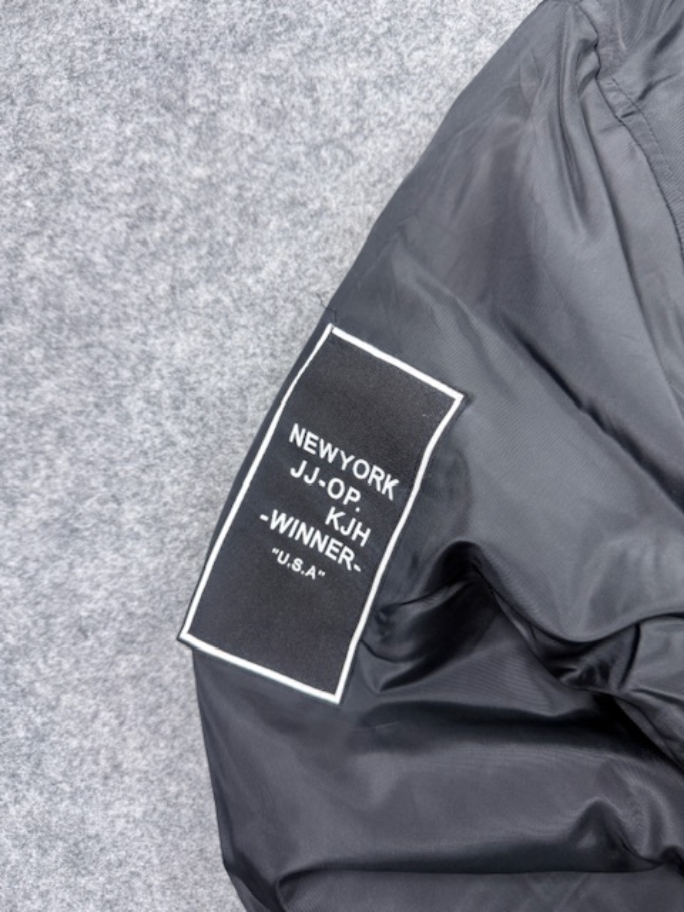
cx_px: 342
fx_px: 632
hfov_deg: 56.8
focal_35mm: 24
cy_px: 456
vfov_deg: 71.6
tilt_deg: -59.8
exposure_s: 1/100
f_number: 1.78
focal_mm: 6.76
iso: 160
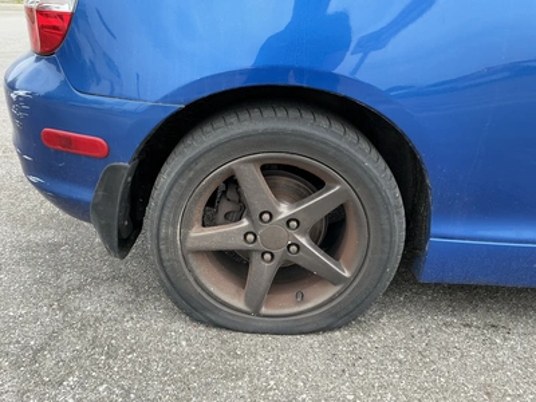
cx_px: 268
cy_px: 201
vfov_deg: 49.7
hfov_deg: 63.4
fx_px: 434
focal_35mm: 28
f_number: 1.8
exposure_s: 1/212
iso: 25
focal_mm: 3
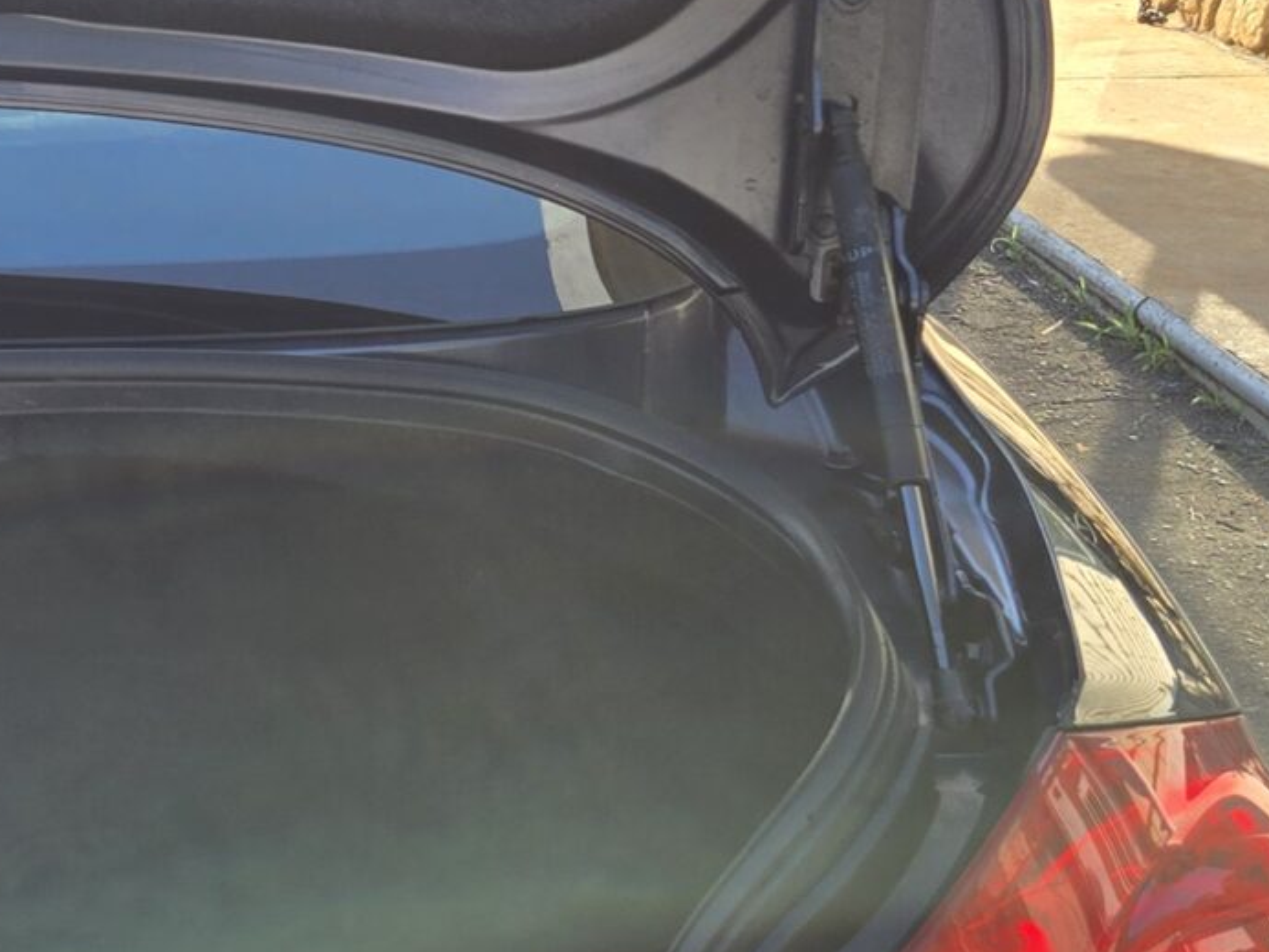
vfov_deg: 17.4
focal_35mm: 85
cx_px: -438
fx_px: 3117
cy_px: 472
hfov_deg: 20.7
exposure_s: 1/462
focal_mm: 5.4
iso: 25
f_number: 1.8
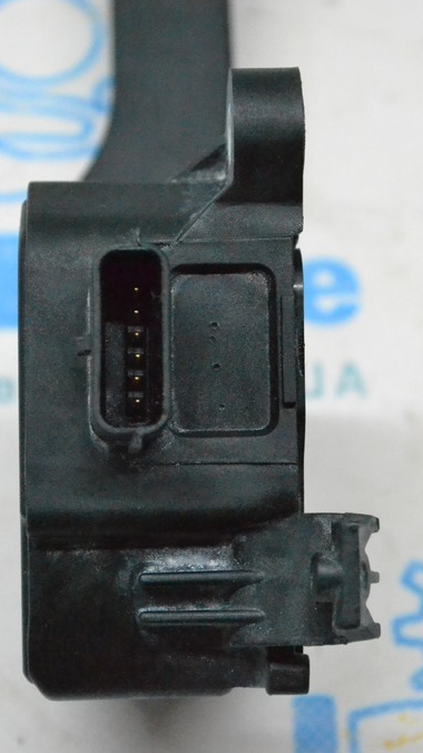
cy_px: 374
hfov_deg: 10.2
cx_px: 212
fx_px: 2374
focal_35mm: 119
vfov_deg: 18.0
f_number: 5.6
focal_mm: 50
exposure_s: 1/800
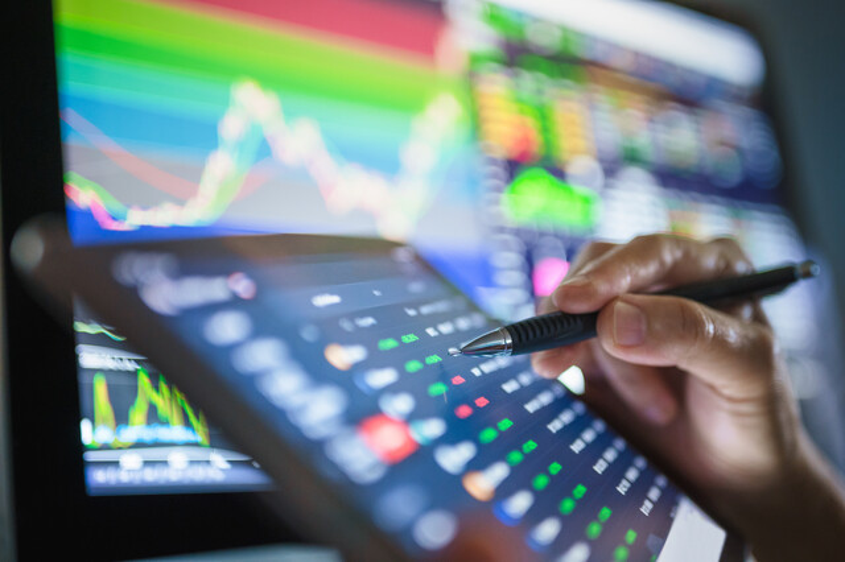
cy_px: 281
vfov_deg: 27.0
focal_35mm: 50
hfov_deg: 39.6
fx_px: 1173
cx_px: 422
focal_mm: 50
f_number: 1.8
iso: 1800
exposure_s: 1/200
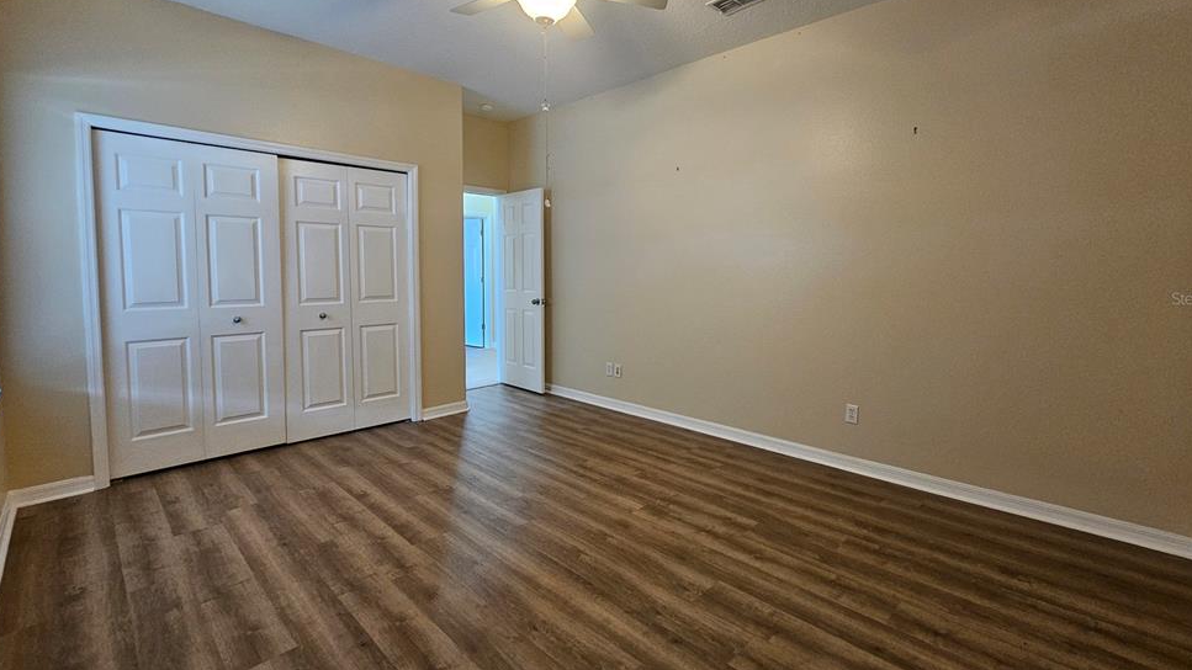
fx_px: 474
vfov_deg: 70.3
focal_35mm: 15
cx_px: 615
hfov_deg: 103.0
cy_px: 298
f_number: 2.2
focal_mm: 2.2
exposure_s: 1/60
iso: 320
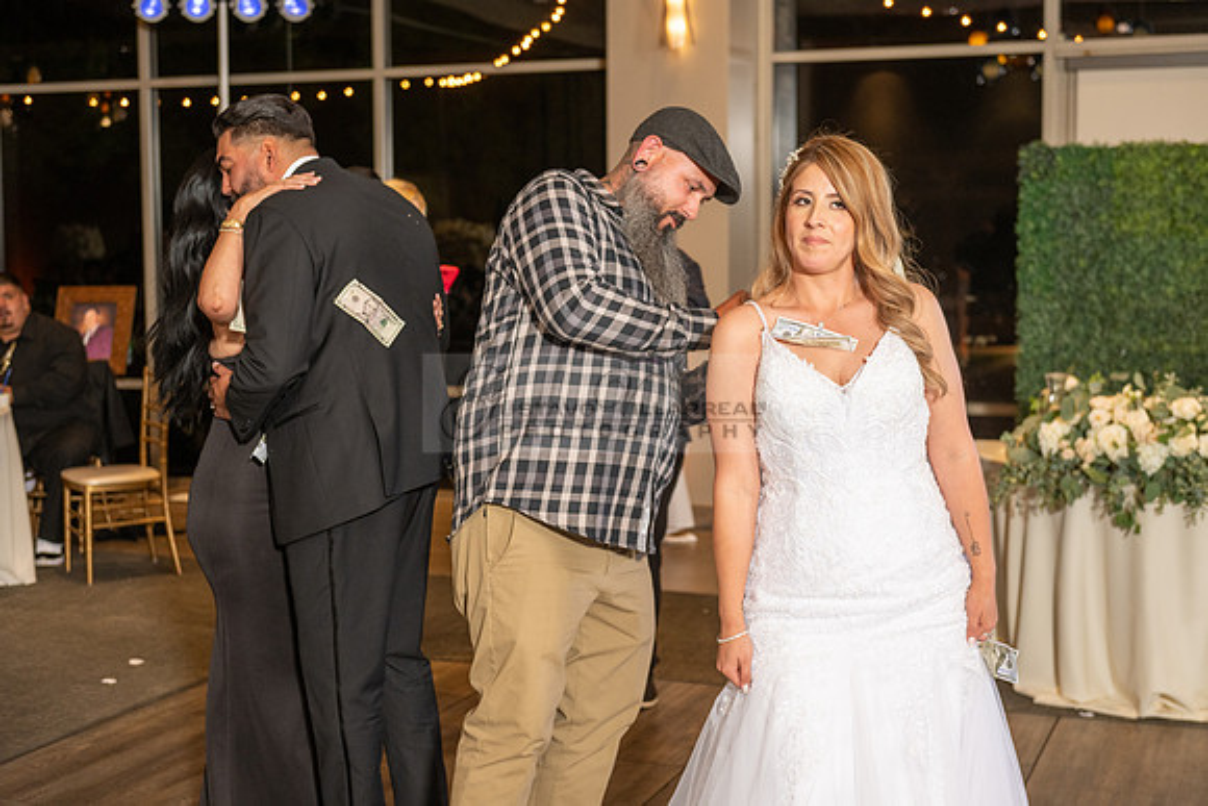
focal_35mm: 52
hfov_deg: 38.2
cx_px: 604
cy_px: 403
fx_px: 1745
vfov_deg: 26.0
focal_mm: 52
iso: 800
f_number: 3.5
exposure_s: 1/160
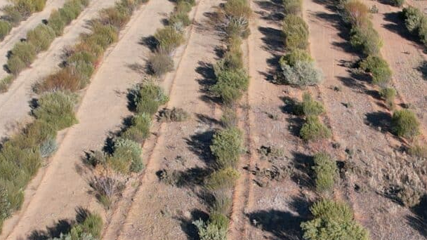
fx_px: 1098
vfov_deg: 12.4
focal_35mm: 97
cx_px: 446
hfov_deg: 21.1
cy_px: 195
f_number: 2.8
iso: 150
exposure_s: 1/2000
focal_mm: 8.38
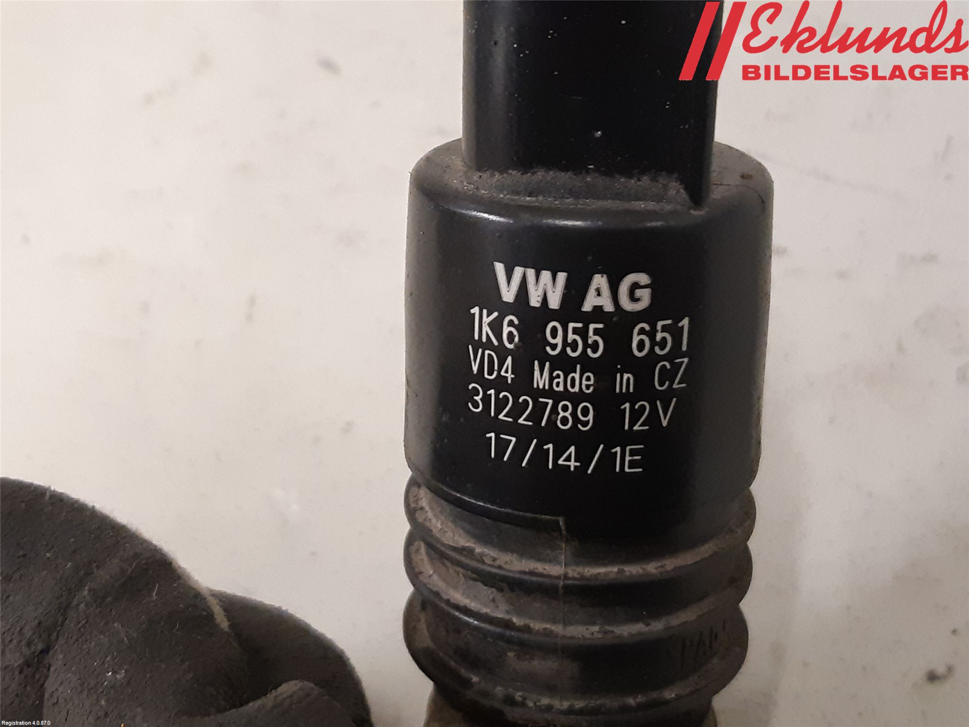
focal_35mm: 26
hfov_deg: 67.3
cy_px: 364
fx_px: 728
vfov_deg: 53.1
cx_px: 484
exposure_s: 1/50
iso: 320
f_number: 1.7
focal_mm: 3.93
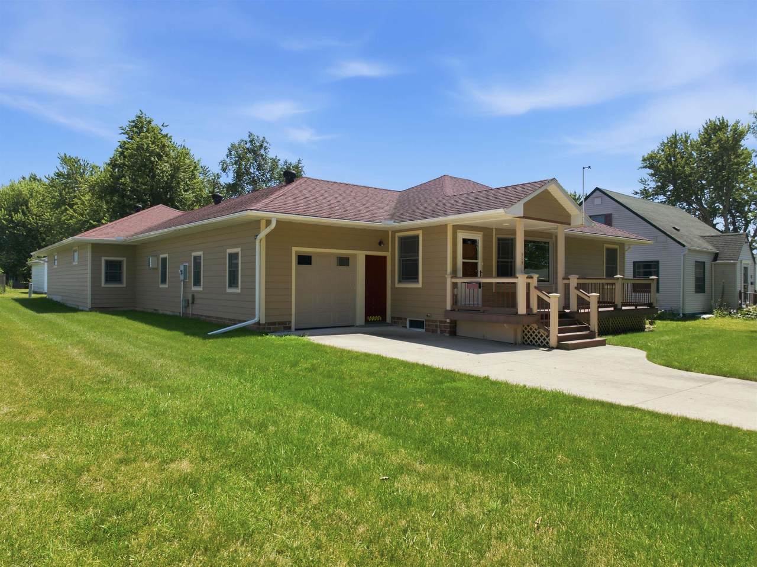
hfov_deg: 71.6
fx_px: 524
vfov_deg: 56.8
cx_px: 378
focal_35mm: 24
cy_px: 284
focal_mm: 12.3
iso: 100
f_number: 2.8
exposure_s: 1/1600
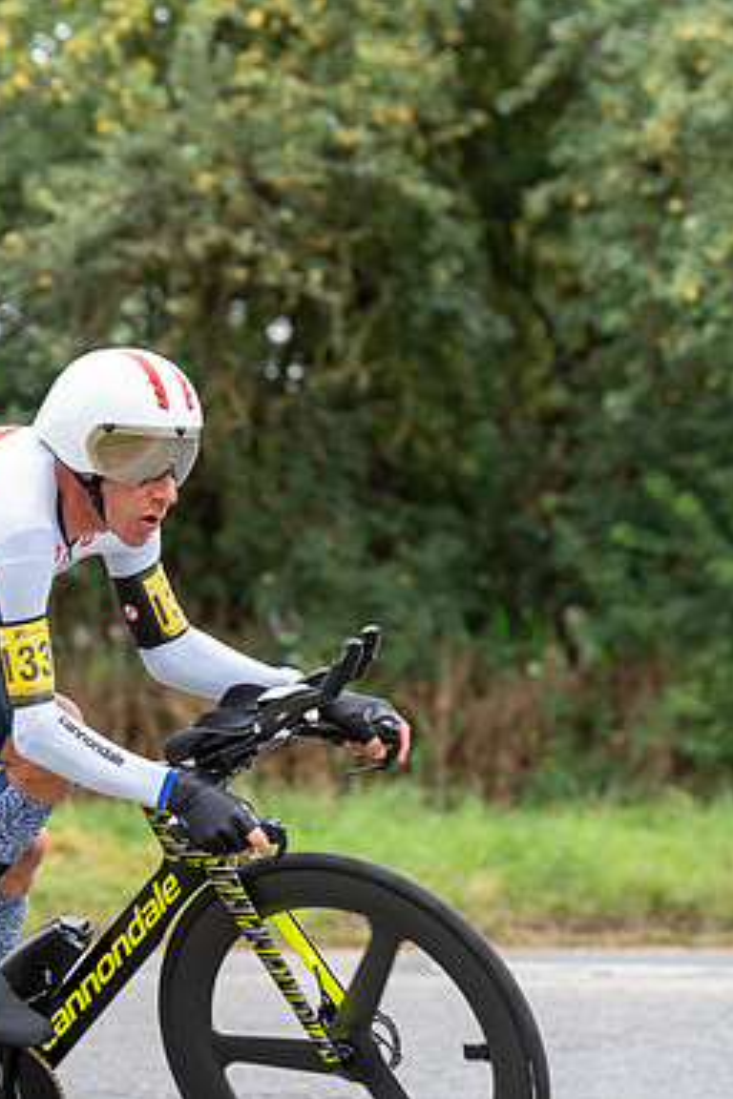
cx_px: 57
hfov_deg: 8.1
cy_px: 548
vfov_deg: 12.2
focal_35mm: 169
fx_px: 5161
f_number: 4
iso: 1000
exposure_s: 1/1000
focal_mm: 108
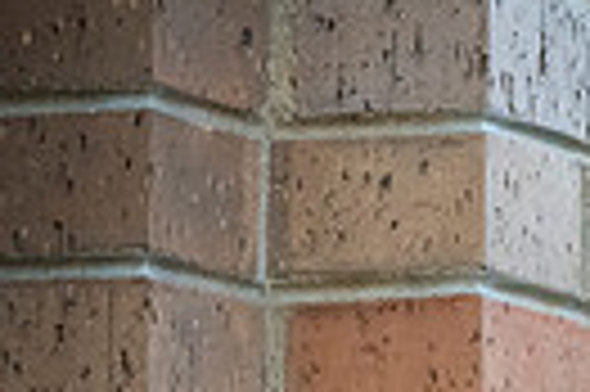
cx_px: 1157
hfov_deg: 5.7
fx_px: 5827
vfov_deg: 3.8
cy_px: 831
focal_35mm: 356
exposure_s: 1/640
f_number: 4
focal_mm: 78
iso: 2200
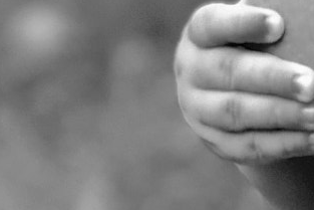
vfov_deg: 4.5
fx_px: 2644
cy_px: -270
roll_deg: +3.5
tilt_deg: -3.6
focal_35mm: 303
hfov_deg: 6.7
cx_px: 509
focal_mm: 6.6
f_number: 2.8
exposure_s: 1/50
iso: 64
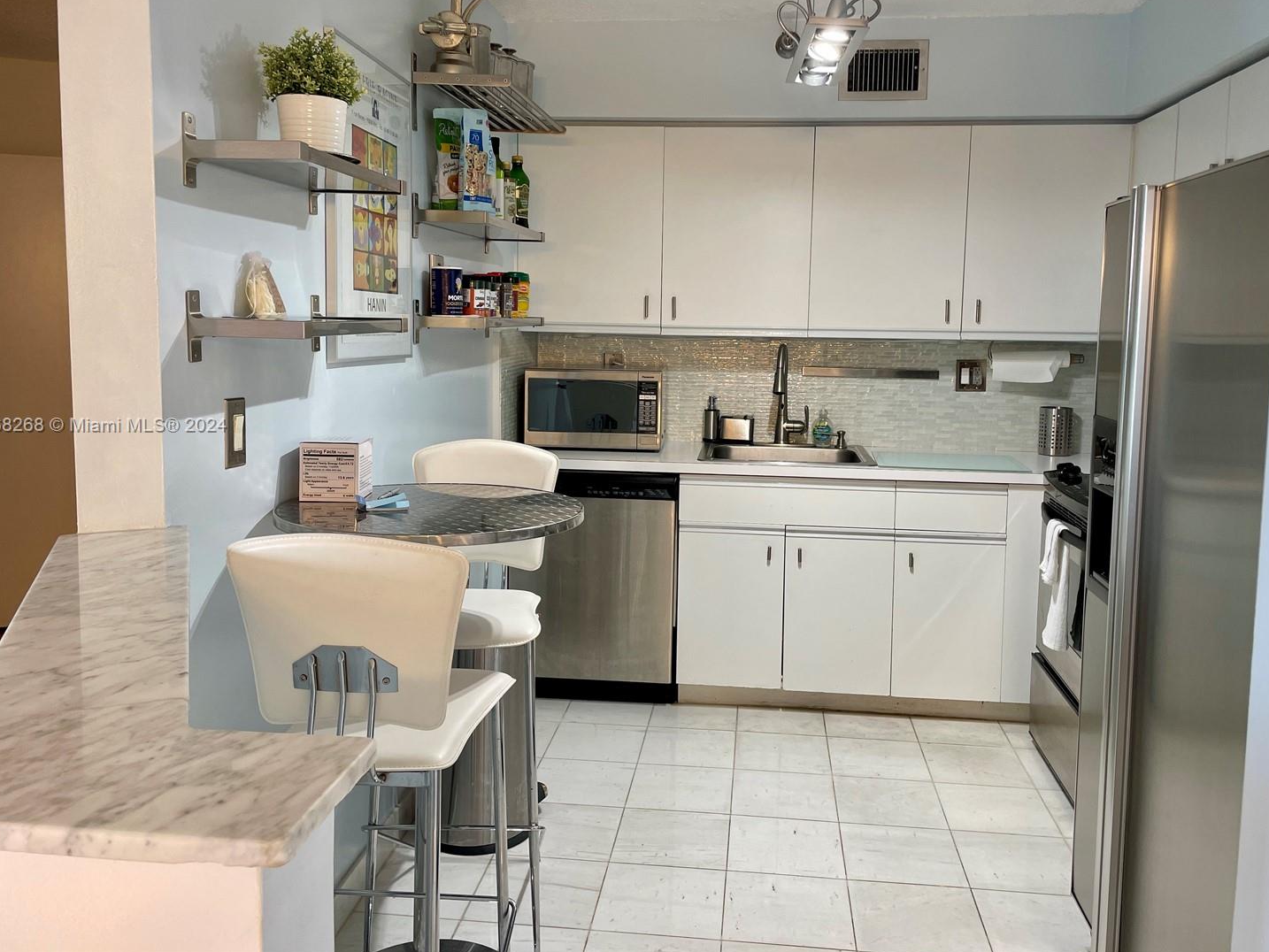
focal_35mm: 29
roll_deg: -0.5
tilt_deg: -5.5
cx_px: 651
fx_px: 1063
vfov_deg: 48.2
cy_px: 426
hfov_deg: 61.6
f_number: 1.6
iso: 64
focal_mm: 4.2
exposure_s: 1/60
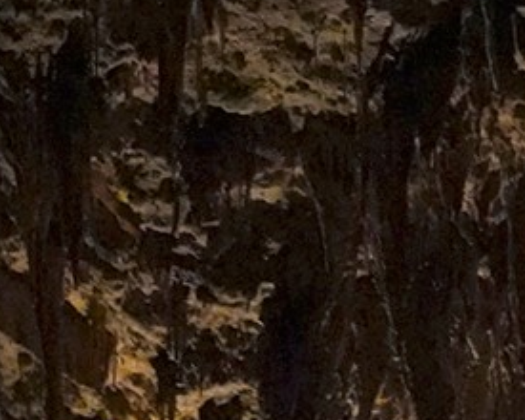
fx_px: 4770
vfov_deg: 5.0
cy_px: 771
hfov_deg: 6.3
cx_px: 355
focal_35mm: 307
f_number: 5.6
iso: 12800
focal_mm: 45
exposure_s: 1/80
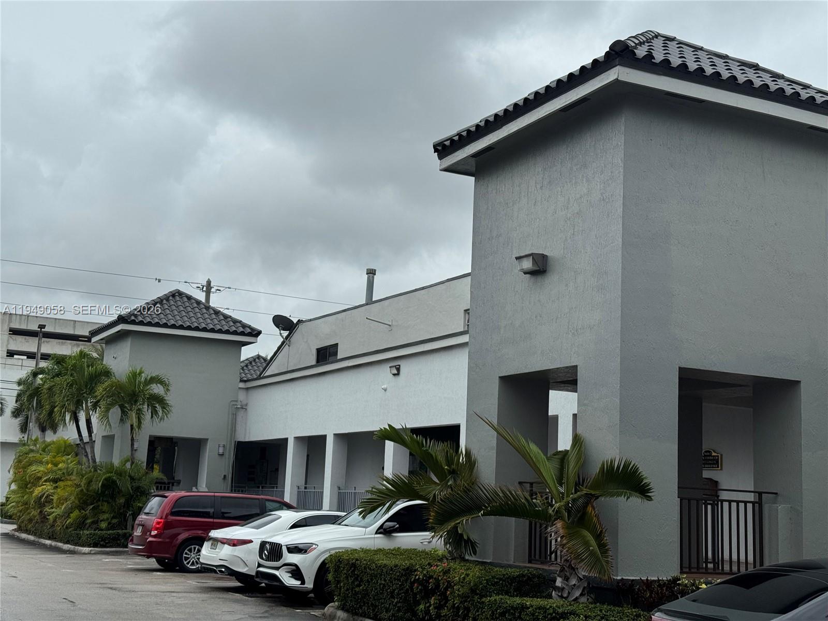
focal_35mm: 48
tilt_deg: +10.9
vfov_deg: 30.3
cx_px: 414
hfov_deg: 39.7
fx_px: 1148
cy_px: 310
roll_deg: -2.2
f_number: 1.78
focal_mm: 6.76
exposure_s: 1/5848
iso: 64
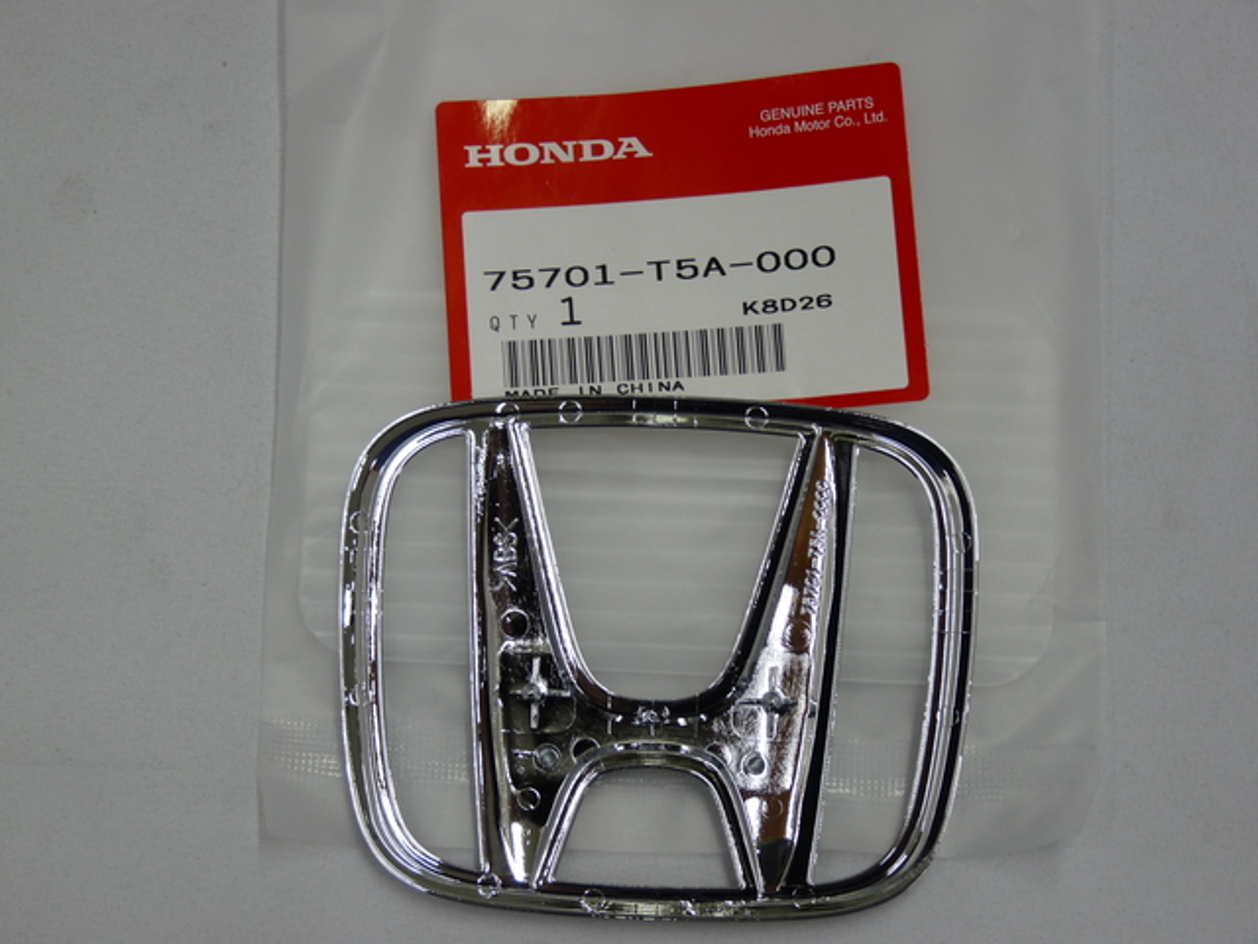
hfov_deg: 21.5
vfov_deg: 16.2
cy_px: 472
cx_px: 629
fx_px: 3307
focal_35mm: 91
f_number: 3.4
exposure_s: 1/40
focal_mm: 16.1
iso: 125
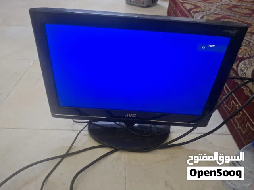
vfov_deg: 54.9
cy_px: 95
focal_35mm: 25
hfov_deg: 69.4
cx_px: 127
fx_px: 183
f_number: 1.8
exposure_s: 1/33
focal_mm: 4.69
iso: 250
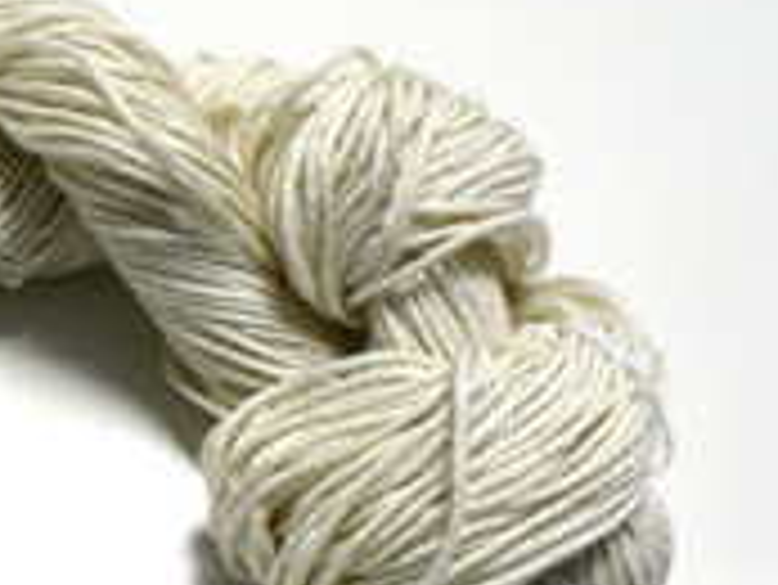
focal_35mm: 80
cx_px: -49
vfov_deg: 18.4
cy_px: 369
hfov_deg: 23.1
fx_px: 1799
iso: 150
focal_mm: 6
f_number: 2.8
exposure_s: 1/30
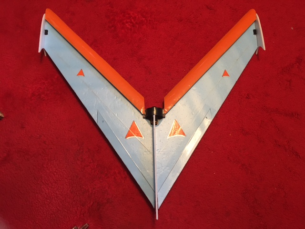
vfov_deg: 48.2
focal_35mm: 29
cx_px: 152
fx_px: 256
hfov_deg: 61.7
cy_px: 114
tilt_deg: -76.8
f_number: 2.2
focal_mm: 4.15
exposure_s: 1/30
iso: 160
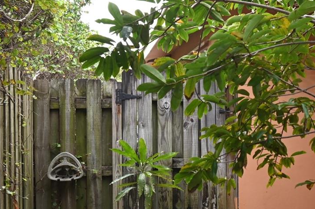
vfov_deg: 21.5
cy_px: 103
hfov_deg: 31.5
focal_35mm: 63
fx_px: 551
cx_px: 222
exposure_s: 1/60
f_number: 5.6
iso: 250
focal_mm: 19
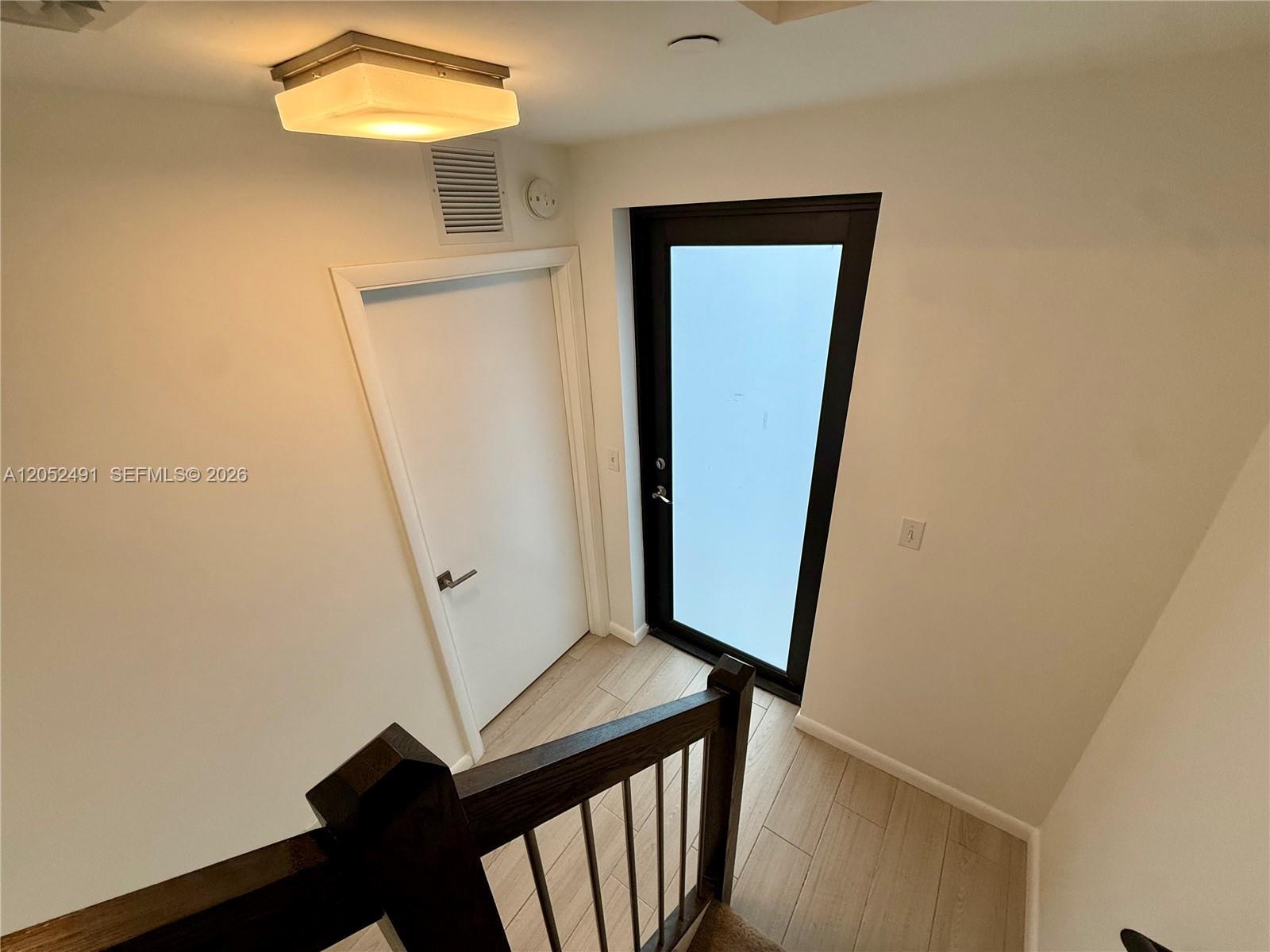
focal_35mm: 14
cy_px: 476
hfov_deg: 102.1
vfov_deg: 85.7
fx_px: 514
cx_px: 635
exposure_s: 1/120
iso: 125
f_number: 2.2
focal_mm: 2.22
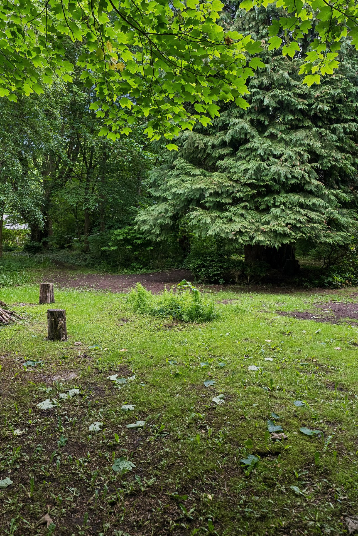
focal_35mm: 28
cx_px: 147
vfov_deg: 65.5
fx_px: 418
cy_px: 262
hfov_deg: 46.2
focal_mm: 18
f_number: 4
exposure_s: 1/400
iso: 800
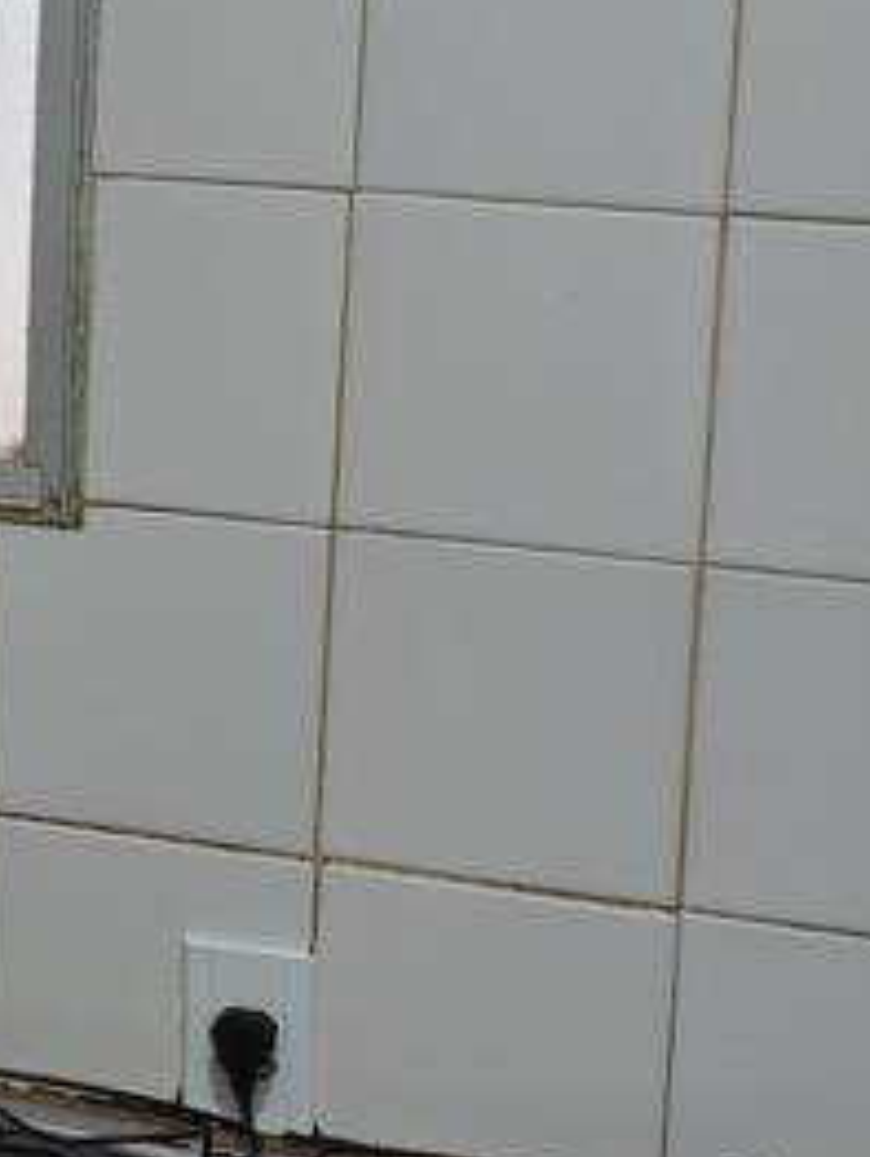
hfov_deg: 12.5
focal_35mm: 107
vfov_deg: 18.1
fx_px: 3580
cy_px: 168
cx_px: -777
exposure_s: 1/59.9
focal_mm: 4.94
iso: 800
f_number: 1.5
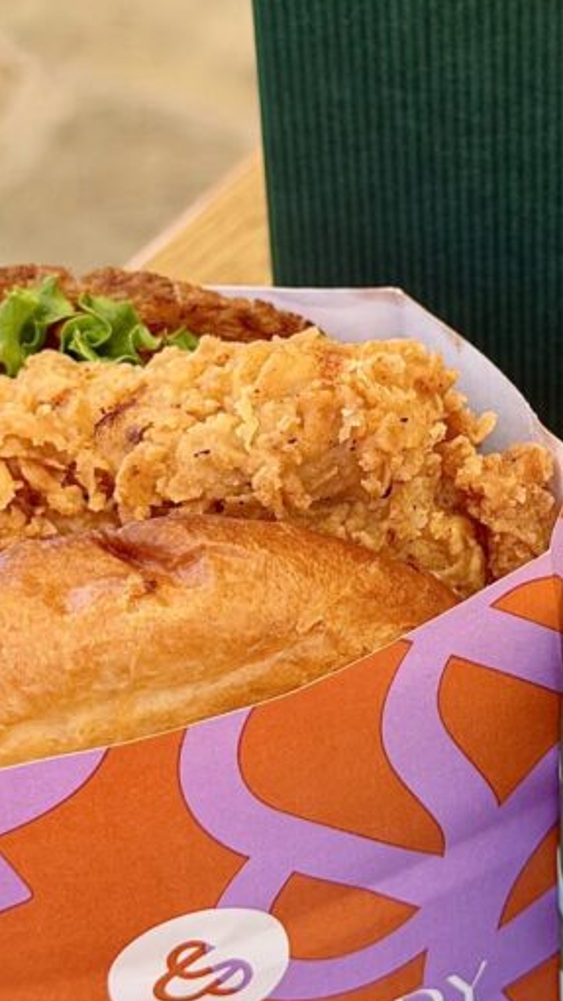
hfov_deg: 11.4
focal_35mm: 105
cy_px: 449
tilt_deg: -39.5
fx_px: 2786
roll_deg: -0.2
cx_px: 532
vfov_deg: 20.4
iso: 80
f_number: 1.78
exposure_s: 1/769
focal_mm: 6.76
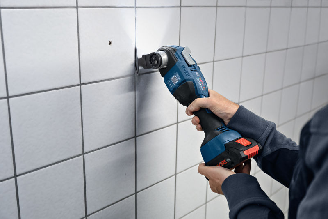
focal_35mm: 41
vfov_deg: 32.6
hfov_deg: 47.4
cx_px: 164
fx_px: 373
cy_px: 110
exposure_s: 1/80
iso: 2000
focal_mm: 41
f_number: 4
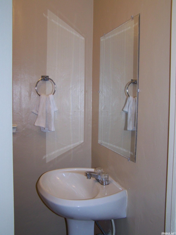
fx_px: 258
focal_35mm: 38
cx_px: 88
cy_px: 118
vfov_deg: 49.0
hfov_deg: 37.7
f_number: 2.8
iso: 80
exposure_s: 1/60
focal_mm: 6.3
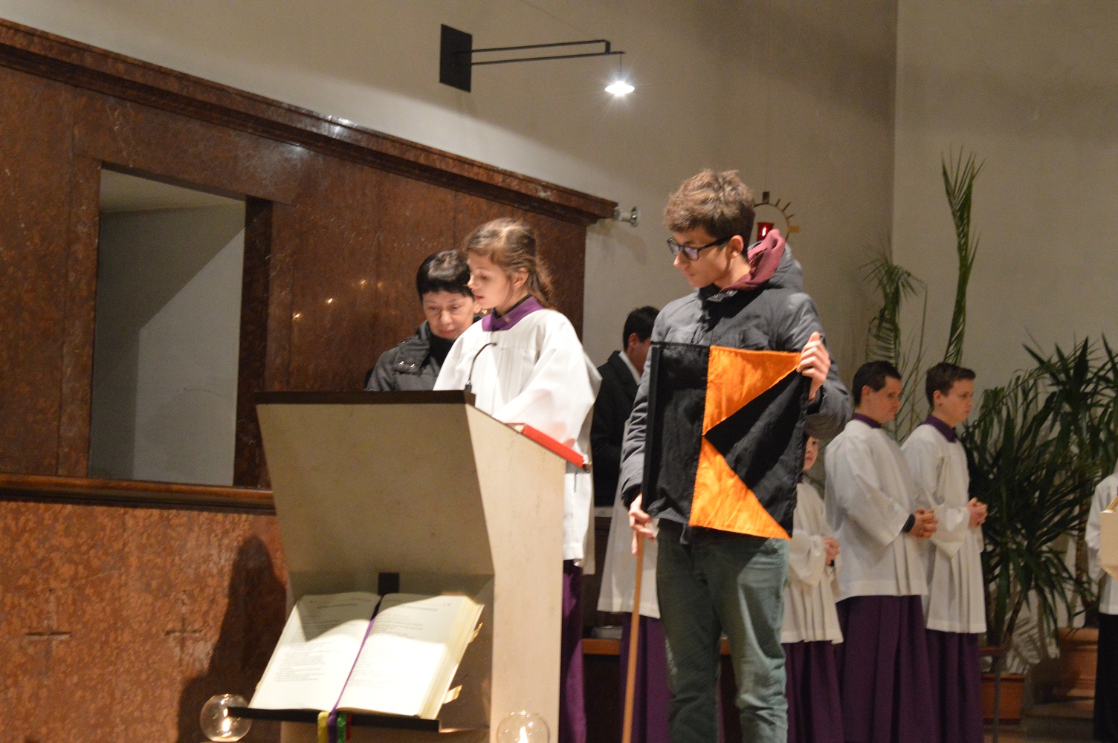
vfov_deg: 16.5
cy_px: 372
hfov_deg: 24.6
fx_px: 2560
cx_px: 559
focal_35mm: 82
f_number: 5.6
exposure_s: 1/30
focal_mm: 55
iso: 3200
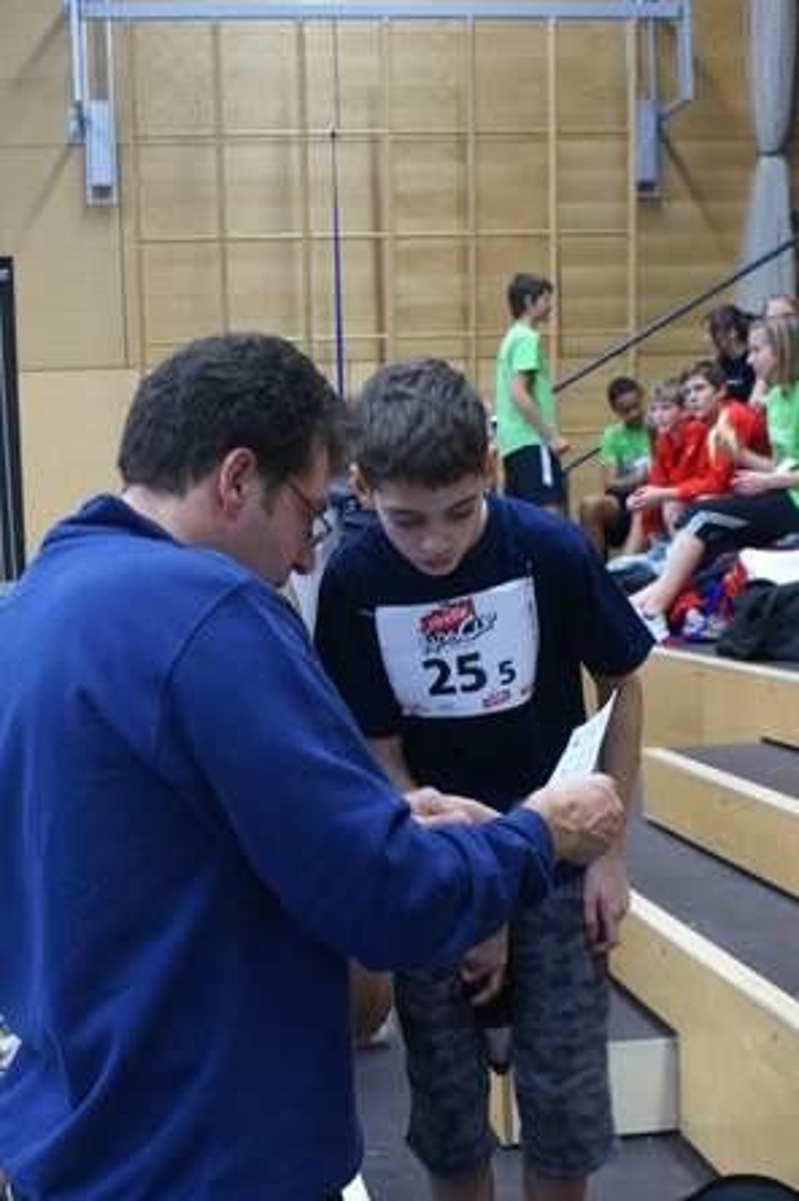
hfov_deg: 26.4
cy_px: 634
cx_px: 356
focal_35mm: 51
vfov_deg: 38.9
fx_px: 1700
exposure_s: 1/25
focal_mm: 28
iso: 800
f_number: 4.5
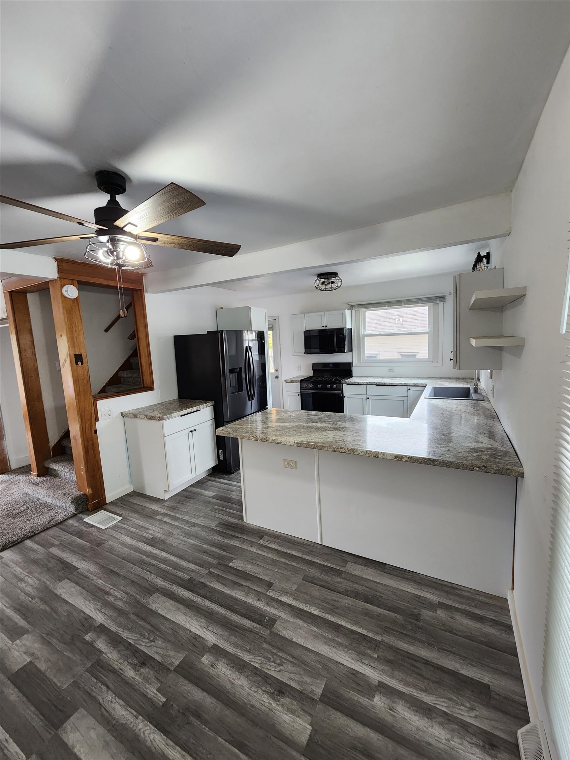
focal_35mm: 13
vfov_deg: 106.2
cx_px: 285
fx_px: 285
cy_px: 380
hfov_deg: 89.9
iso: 250
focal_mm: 2.2
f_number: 2.2
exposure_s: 1/60
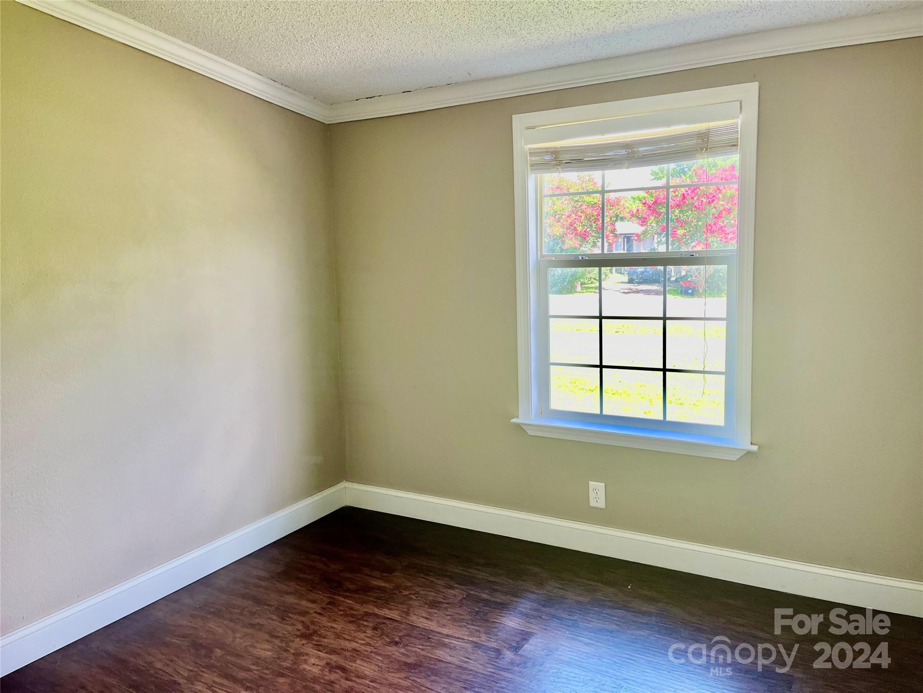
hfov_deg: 67.3
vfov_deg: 53.1
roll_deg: +2.3
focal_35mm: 26
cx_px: 462
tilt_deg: -8.4
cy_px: 346
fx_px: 693
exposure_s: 1/121
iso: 80
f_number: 1.6
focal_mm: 5.1
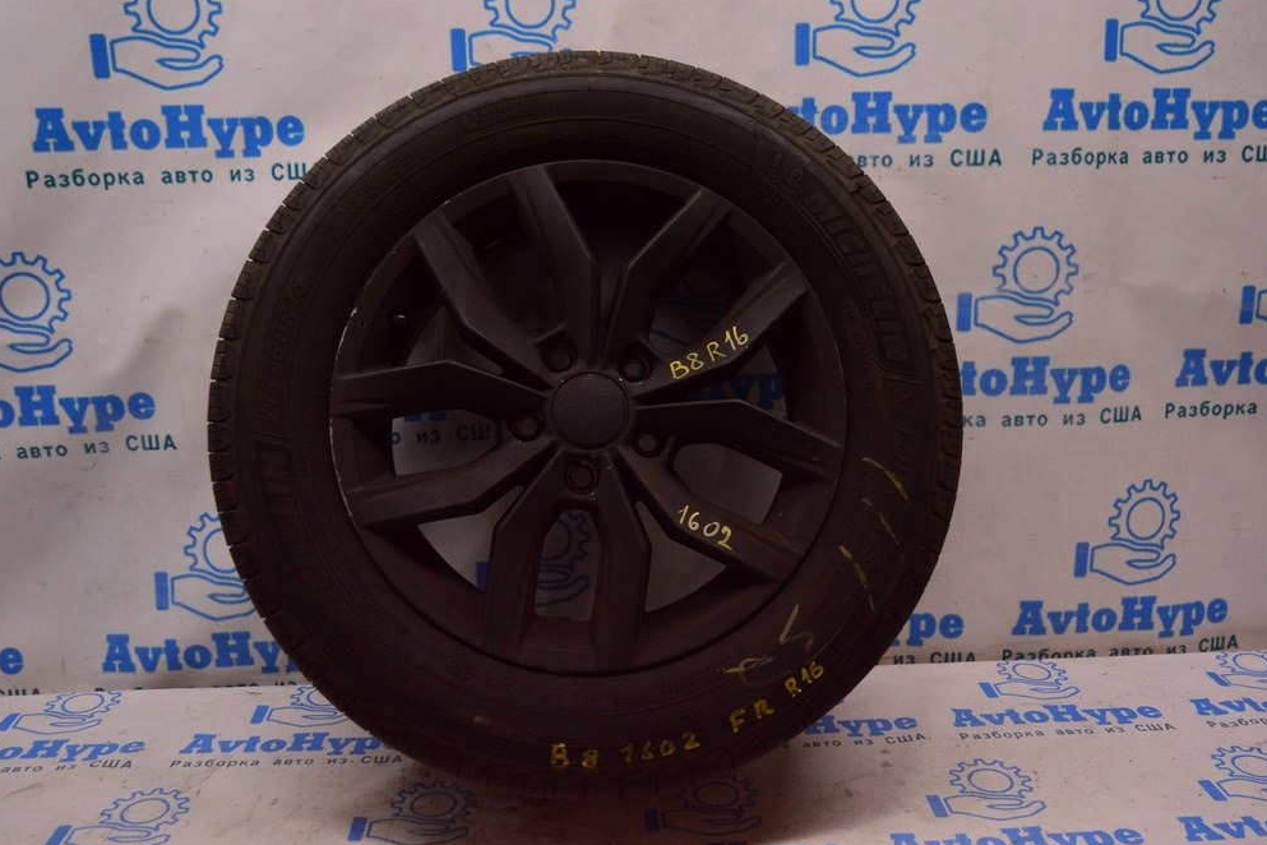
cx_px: 649
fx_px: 1197
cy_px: 415
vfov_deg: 38.9
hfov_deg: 55.8
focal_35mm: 34
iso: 1600
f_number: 4
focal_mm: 22
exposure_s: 1/400
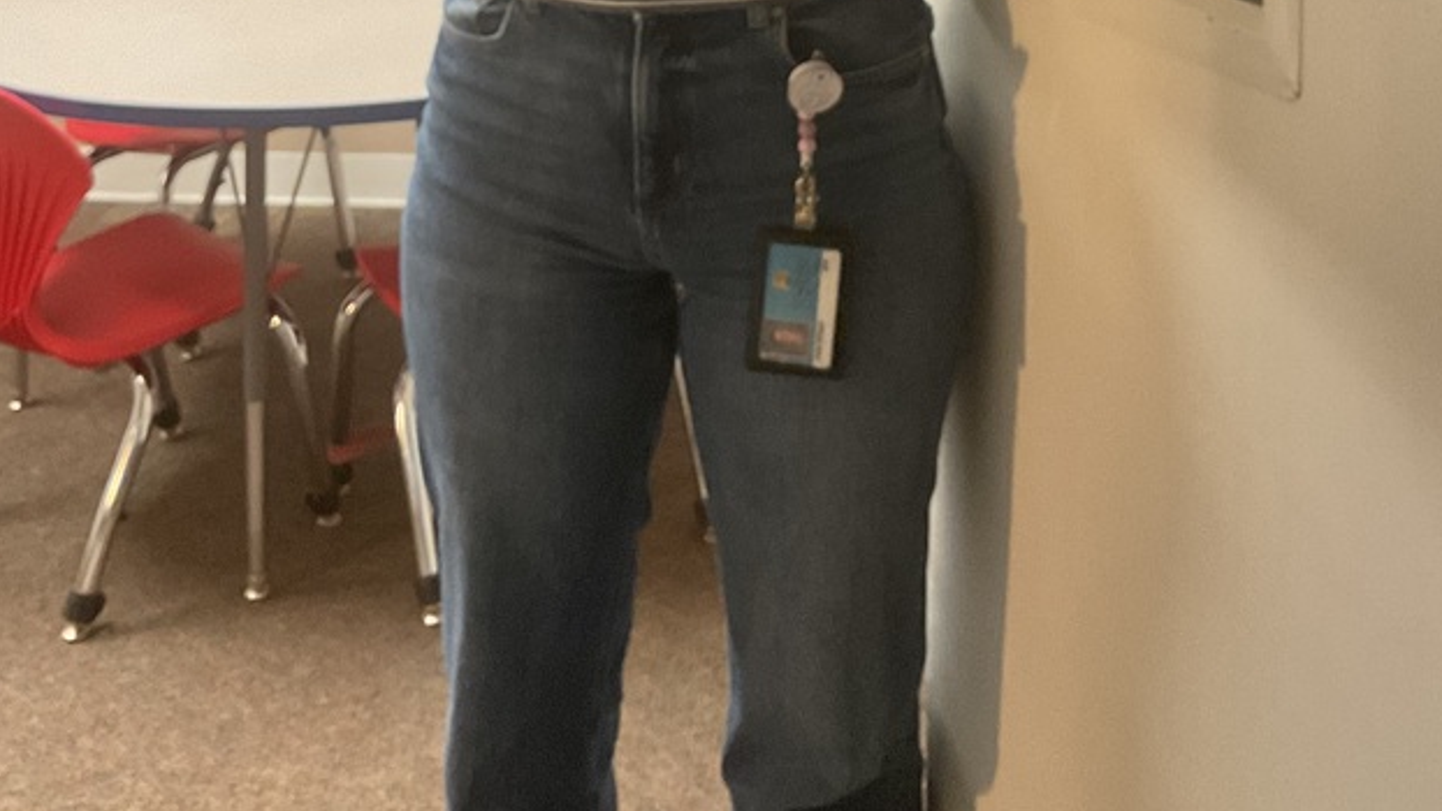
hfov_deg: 39.9
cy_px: -257
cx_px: 735
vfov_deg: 20.9
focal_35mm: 52
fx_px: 1988
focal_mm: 3
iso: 125
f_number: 1.8
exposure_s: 1/60
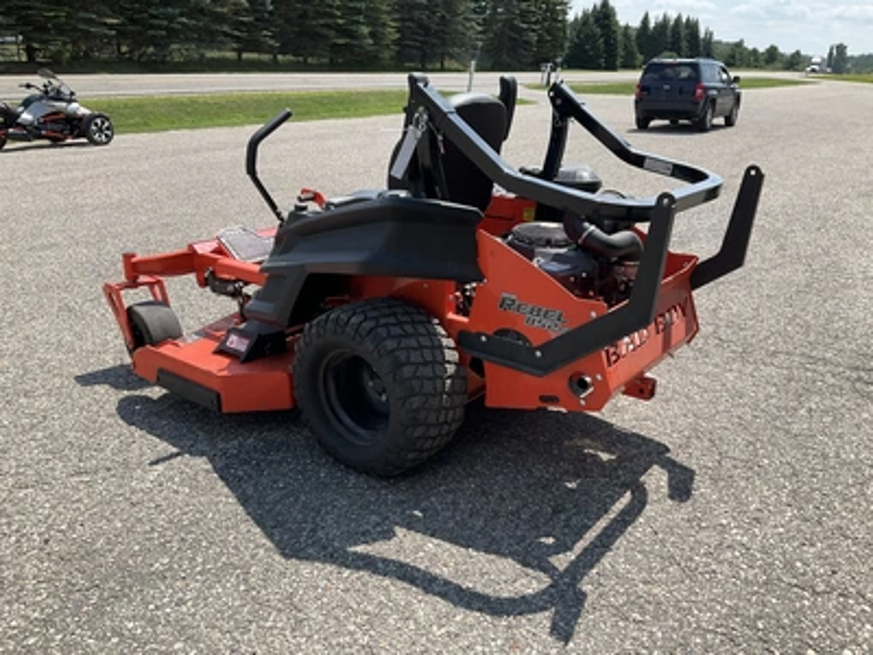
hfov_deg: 61.7
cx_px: 436
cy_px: 328
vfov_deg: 48.2
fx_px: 731
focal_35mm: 29
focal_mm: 3
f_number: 1.8
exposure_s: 1/1279
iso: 25
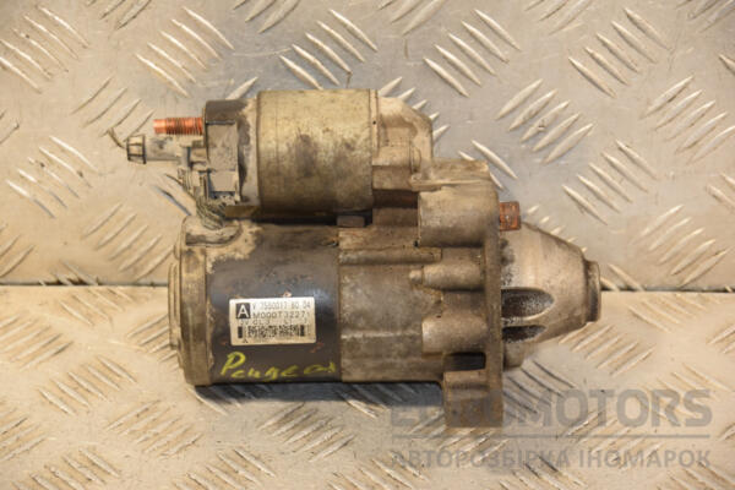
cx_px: 368
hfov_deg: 15.2
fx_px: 2756
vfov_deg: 10.2
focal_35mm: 135
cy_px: 245
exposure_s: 1/160
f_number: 5.6
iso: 800
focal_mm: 90
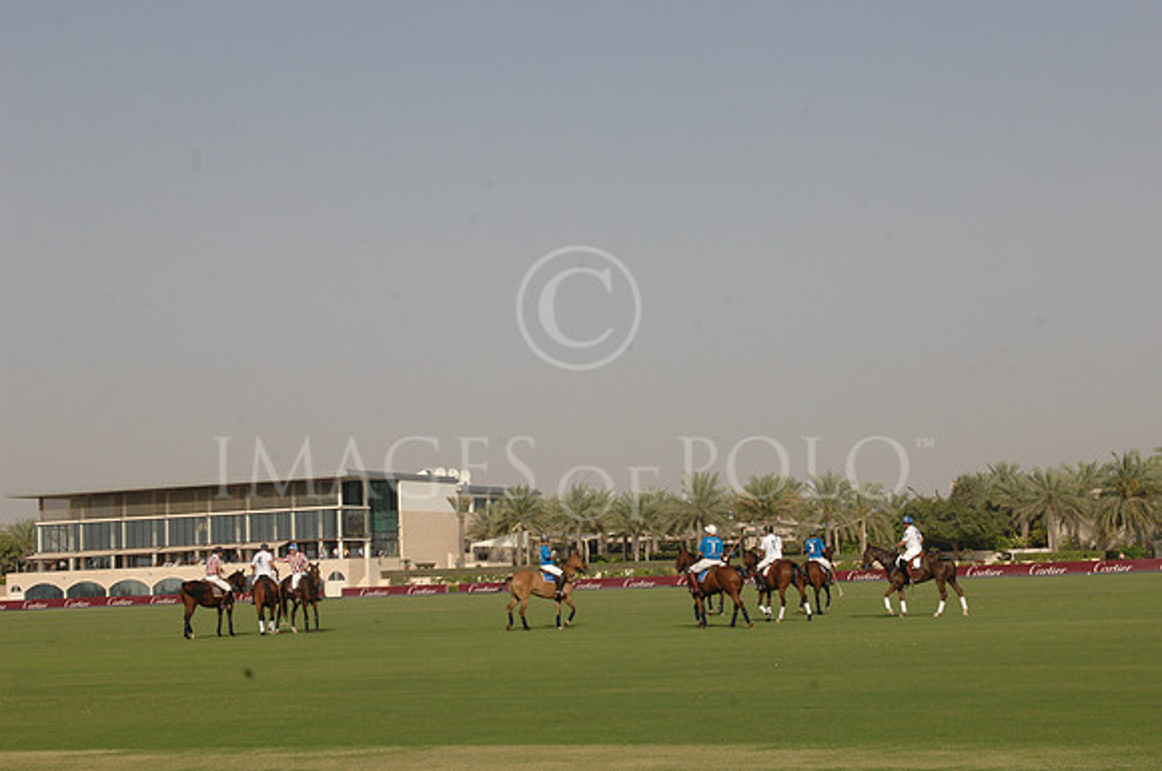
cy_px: 386
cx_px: 581
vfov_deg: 22.6
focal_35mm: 60
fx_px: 1934
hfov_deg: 33.4
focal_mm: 40
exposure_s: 1/400
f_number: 10
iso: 320
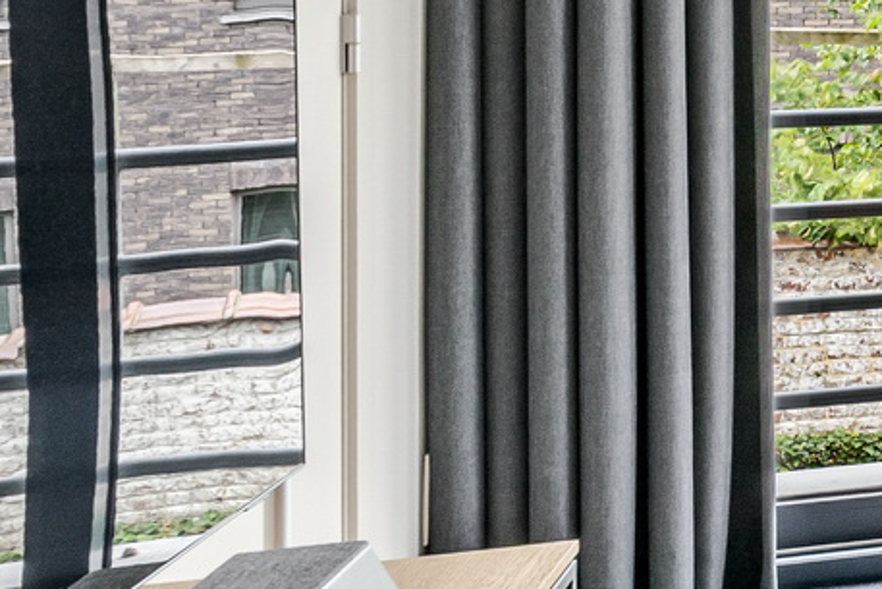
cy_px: -40
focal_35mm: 84
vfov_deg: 15.9
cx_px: 2140
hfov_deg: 14.7
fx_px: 2059
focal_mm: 16
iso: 250
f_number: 11
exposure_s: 1/25
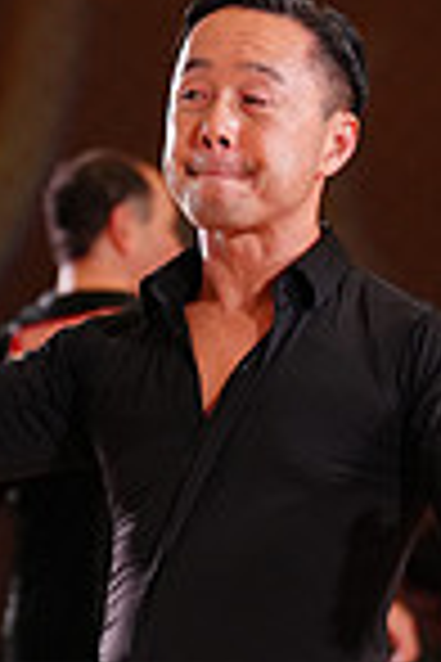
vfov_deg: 4.8
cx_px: 596
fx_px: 7809
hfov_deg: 3.2
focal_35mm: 425
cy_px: 815
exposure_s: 1/640
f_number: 2.8
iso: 2000
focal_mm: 108
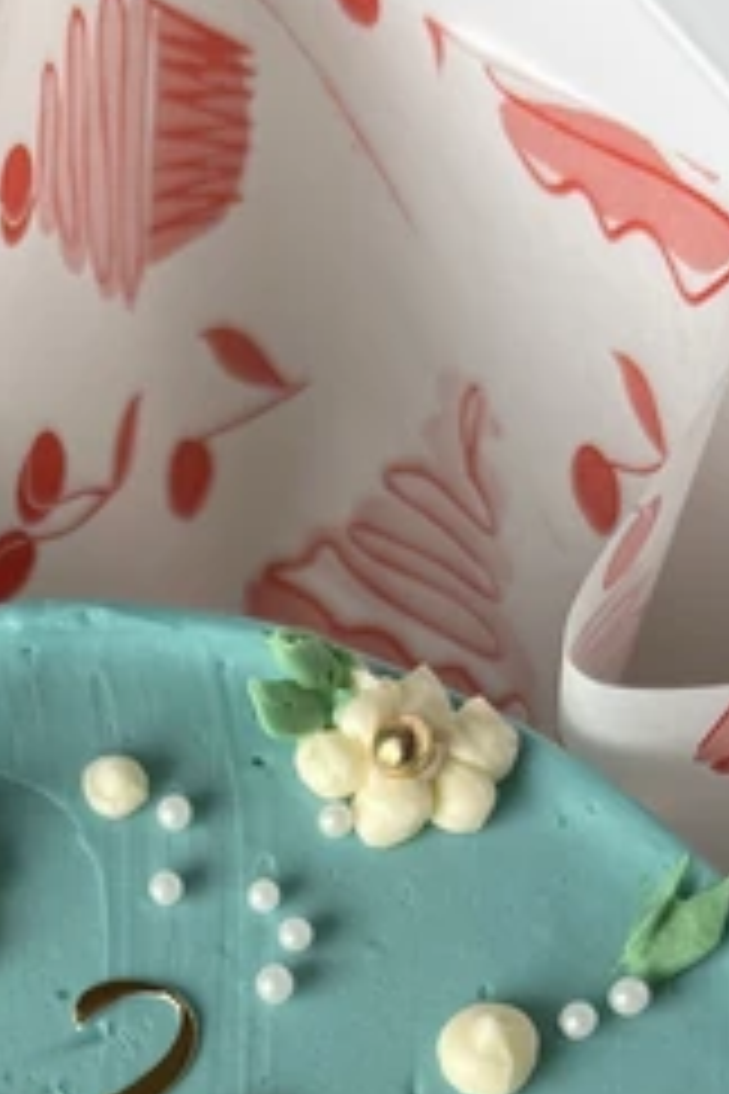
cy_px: 1373
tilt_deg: -79.6
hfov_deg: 15.2
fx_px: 2703
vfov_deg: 21.0
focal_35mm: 89
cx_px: 117
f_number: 1.5
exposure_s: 1/121
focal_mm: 5.7
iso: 40
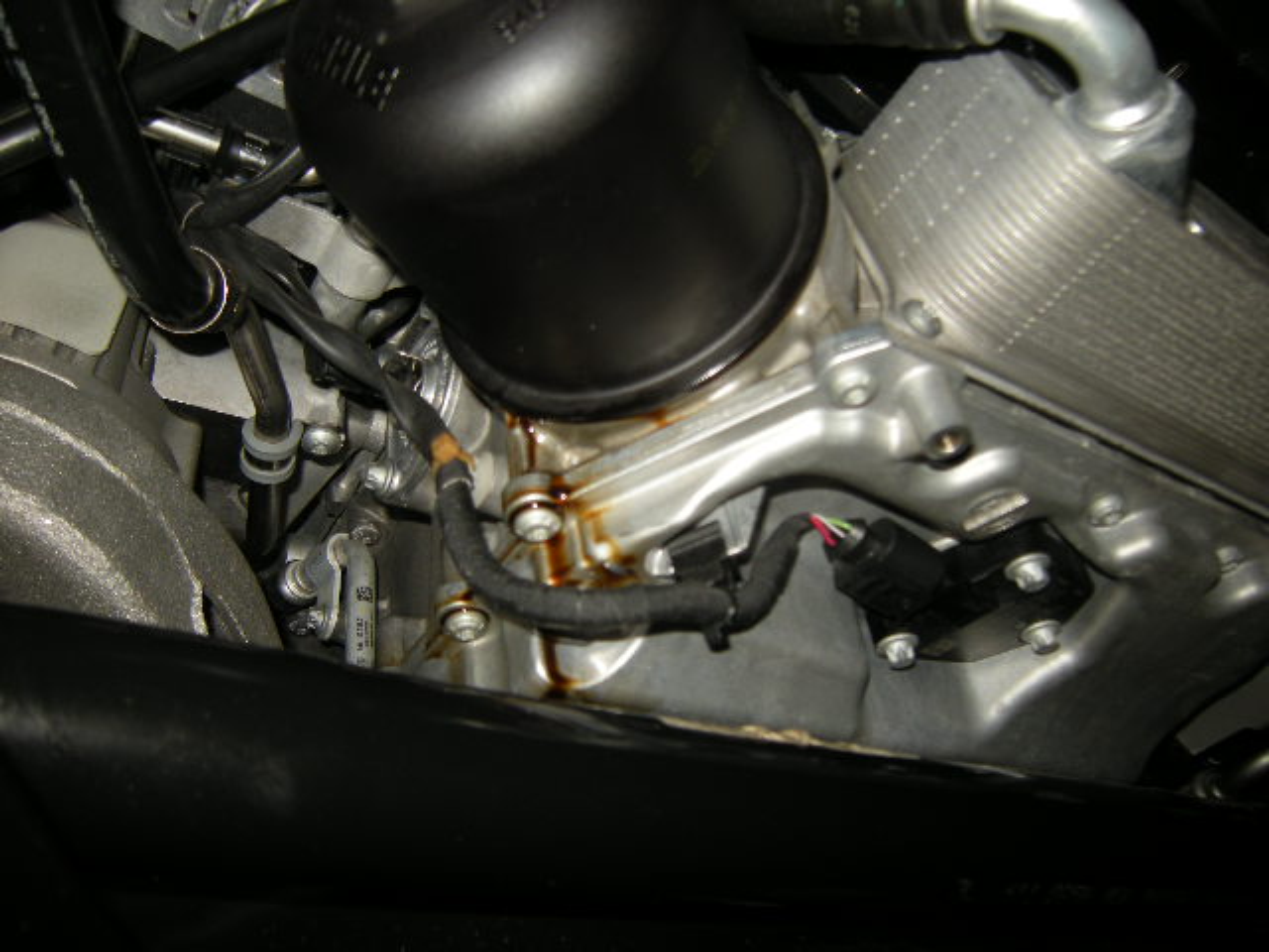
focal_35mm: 28
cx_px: 634
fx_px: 1026
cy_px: 476
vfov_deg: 49.7
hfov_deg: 63.4
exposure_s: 1/60
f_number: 2.8
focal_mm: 4.7
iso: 64
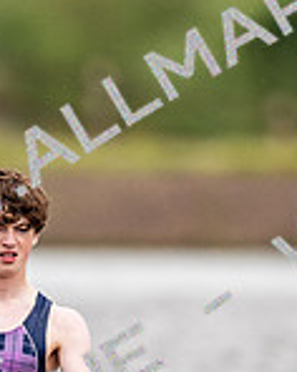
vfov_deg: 0.6
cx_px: 88
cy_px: 317
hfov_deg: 0.5
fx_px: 36433
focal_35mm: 3309
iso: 400
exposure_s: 1/2500
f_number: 4
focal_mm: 600
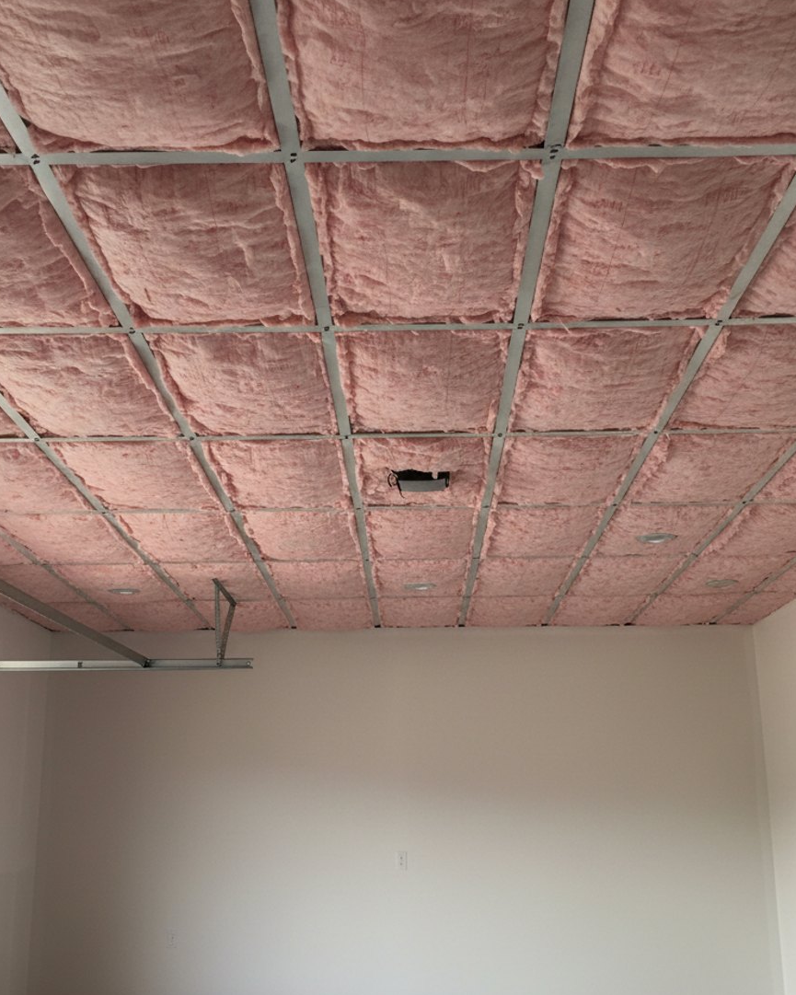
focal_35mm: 26
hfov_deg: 54.9
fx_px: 766
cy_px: 499
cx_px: 395
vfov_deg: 66.0
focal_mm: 6.8
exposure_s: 1/701
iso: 262
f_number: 1.78
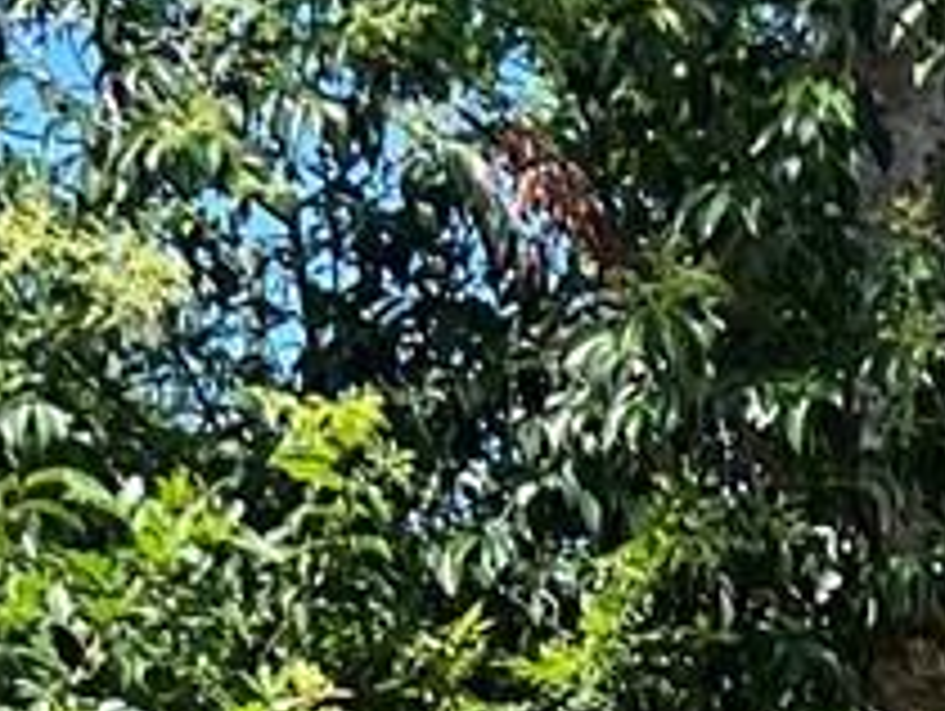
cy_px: 1822
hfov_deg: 9.6
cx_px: 1562
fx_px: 5411
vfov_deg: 7.0
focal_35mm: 198
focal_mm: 5.7
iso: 50
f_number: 1.5
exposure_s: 1/2841
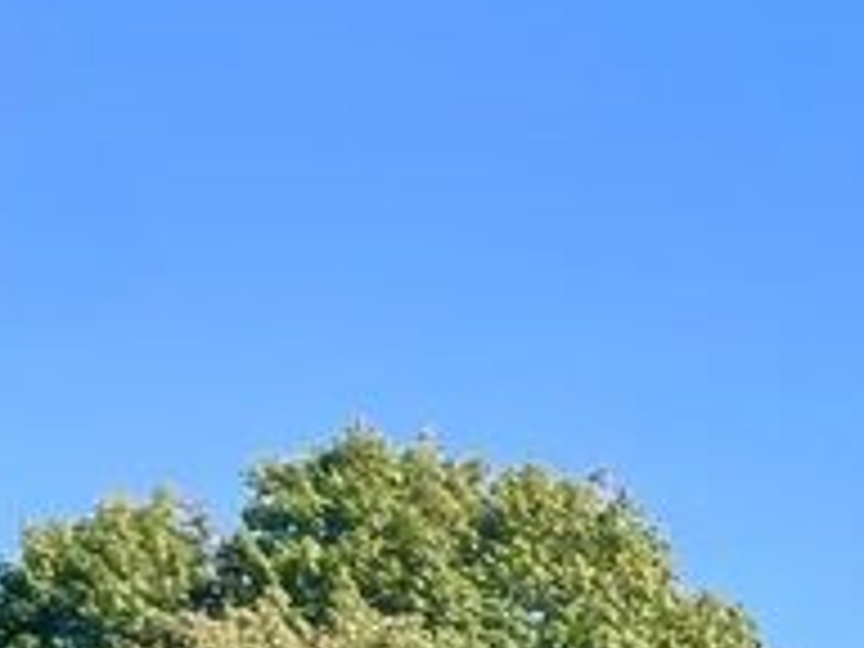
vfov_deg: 9.5
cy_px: 1544
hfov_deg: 11.2
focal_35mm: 139
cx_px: 2254
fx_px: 3469
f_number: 1.6
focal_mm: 4.2
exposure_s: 1/2132
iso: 32
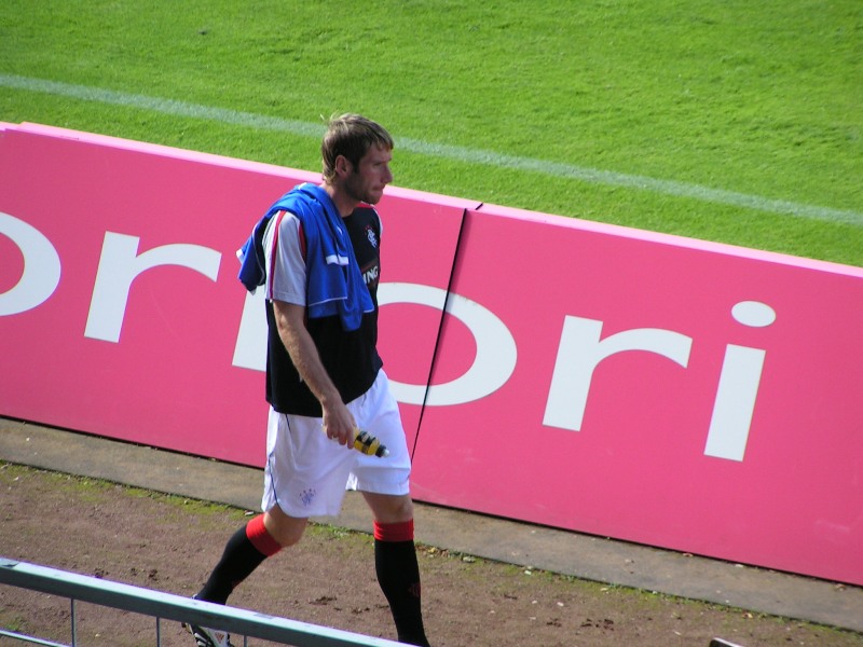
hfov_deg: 6.1
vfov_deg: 4.6
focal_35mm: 326
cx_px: 432
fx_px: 8127
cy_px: 324
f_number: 3.5
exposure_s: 1/400
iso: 64
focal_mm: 49.8
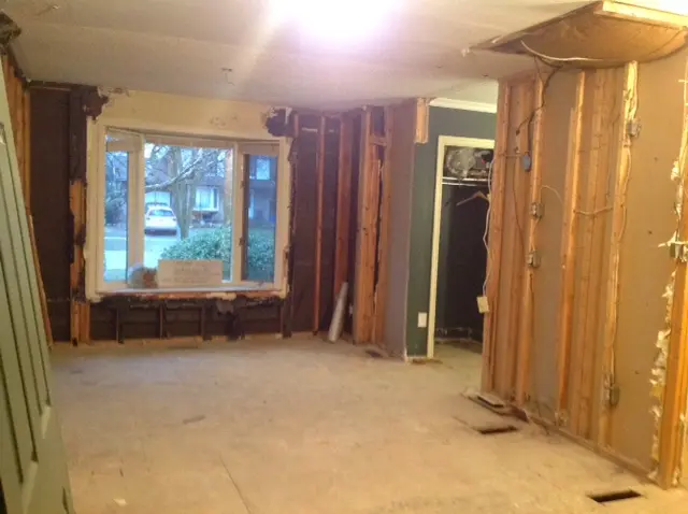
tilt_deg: -5.8
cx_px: 344
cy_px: 257
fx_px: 695
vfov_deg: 40.6
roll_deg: -1.5
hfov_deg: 52.7
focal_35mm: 35
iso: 640
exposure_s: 1/15
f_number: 2.4
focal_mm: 4.28
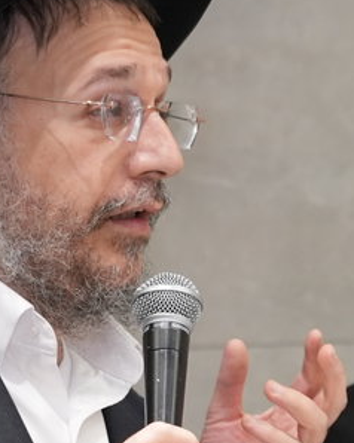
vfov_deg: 10.6
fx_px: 2373
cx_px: 190
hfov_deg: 8.5
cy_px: 363
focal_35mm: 181
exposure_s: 1/200
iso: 1600
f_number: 4
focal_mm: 41
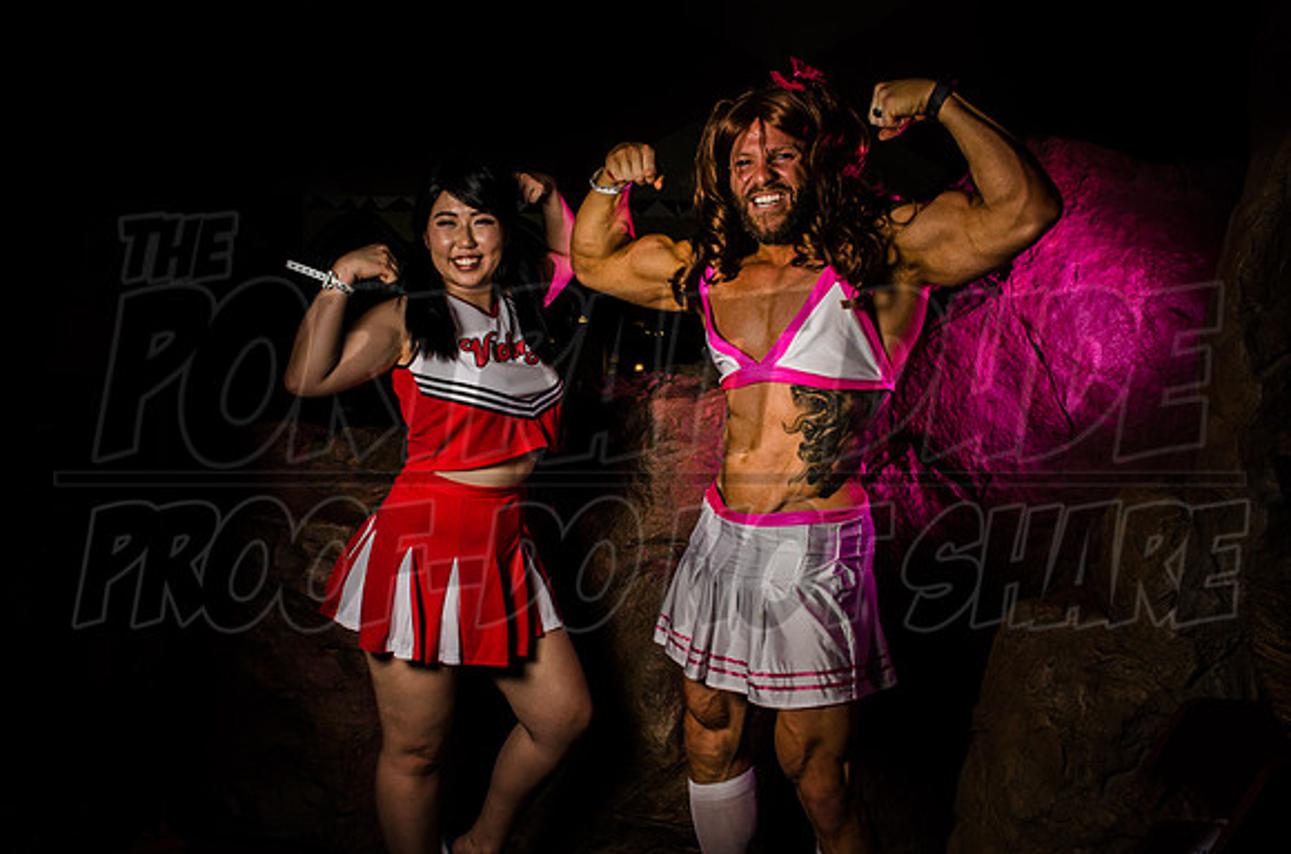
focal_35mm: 30
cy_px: 427
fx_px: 1073
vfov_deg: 43.4
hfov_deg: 62.0
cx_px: 646
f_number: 19
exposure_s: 1/125
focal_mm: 20
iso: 200
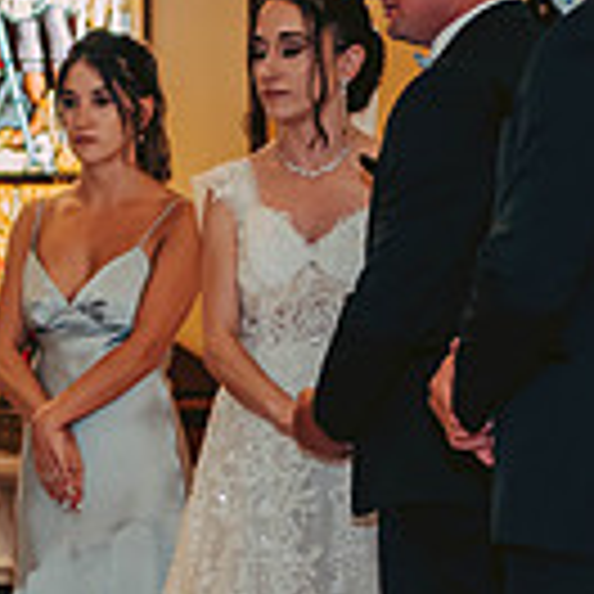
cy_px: 371
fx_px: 3999
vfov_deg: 8.5
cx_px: 90
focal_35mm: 206
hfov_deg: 8.5
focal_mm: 55
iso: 800
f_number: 2.8
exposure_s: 1/100
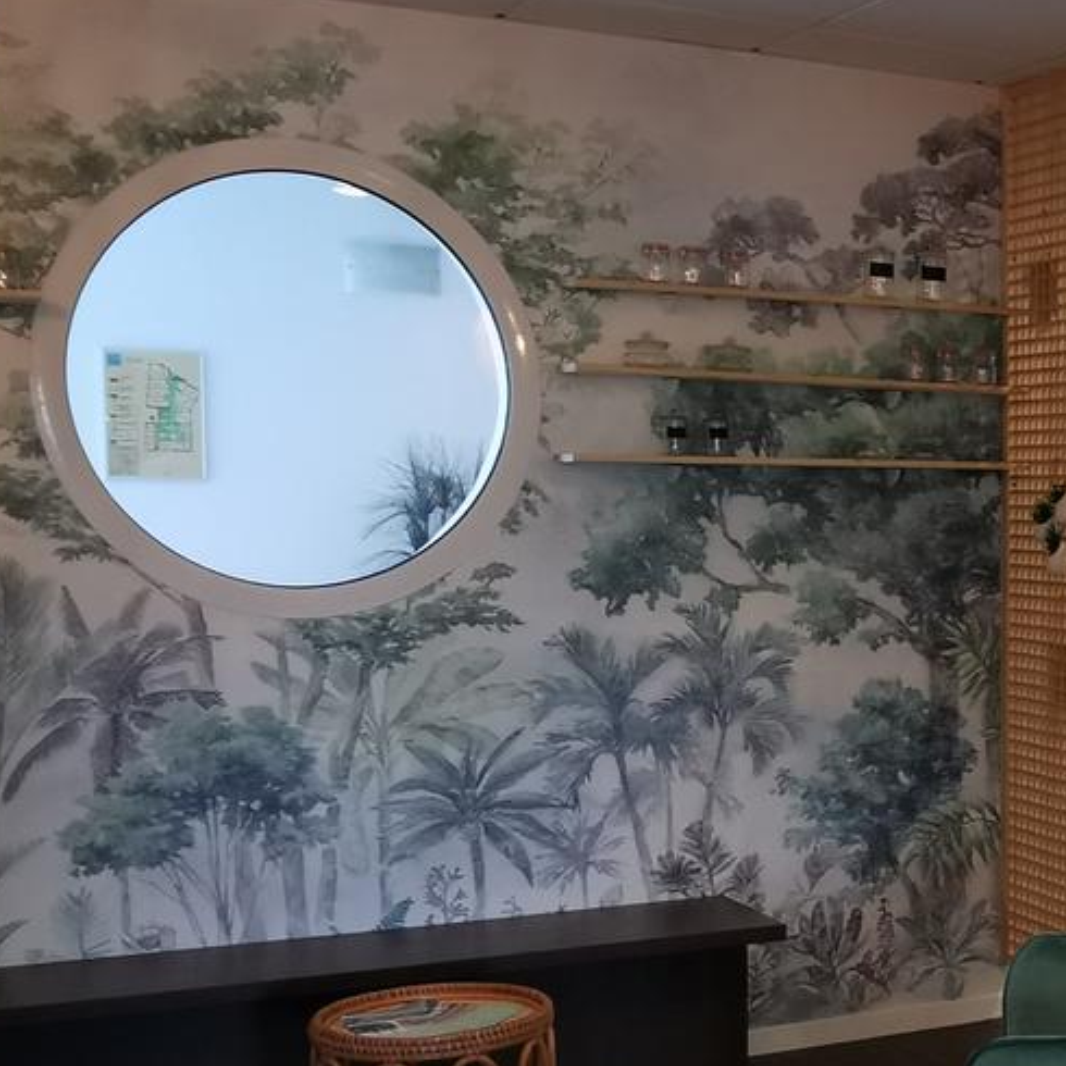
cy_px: 672
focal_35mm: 54
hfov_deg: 27.4
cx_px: 1321
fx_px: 1881
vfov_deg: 31.5
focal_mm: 2.26
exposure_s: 1/33.3
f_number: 2.2
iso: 200
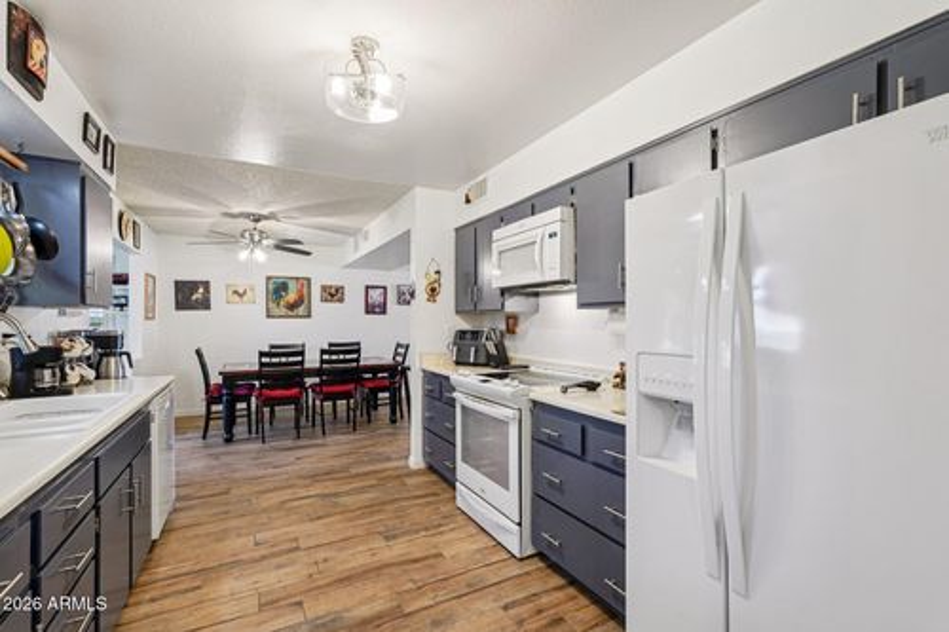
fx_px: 435
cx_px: 474
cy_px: 316
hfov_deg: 95.0
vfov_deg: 72.0
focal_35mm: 16
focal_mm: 16.5
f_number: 8
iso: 400
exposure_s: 1/10
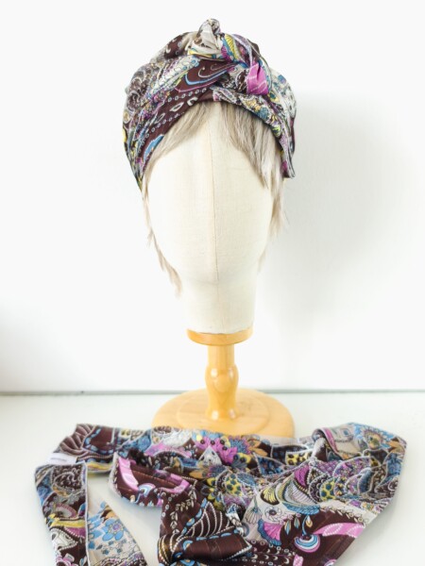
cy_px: 283
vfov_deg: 56.8
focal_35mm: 32
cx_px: 212
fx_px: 524
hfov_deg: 44.2
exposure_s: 1/25
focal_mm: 6.14
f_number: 1.65
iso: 50
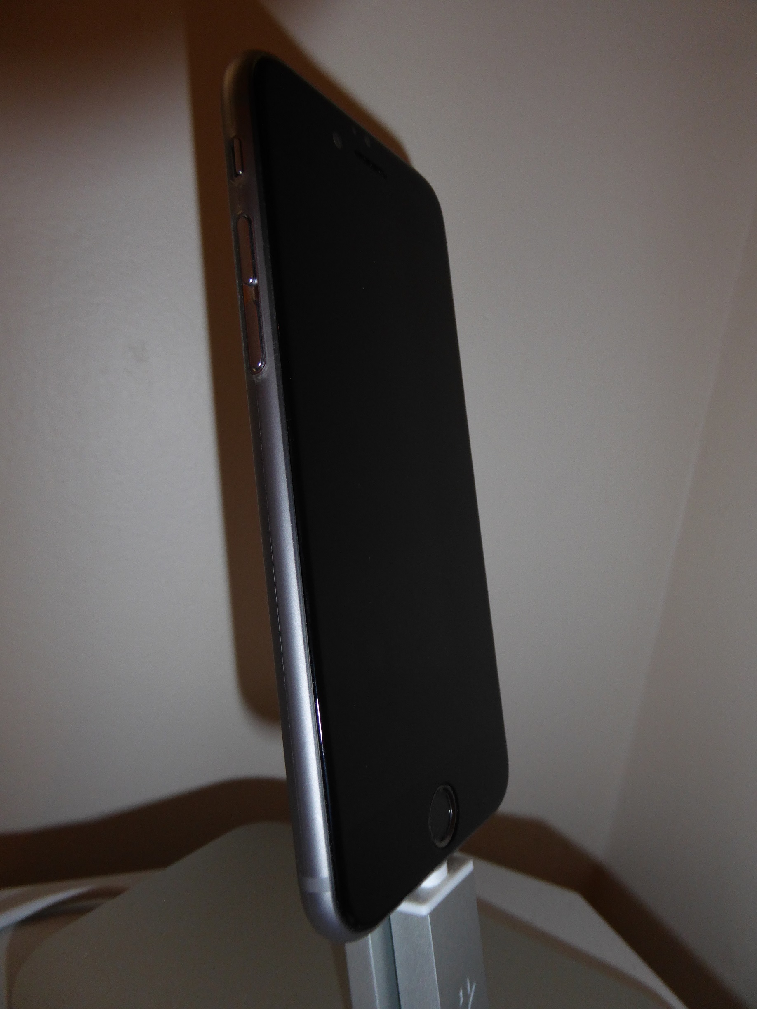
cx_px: 378
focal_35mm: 24
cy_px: 504
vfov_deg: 71.6
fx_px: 700
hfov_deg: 56.8
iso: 125
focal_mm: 4.3
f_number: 3.3
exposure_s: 1/60
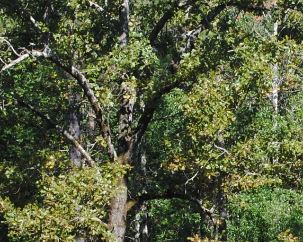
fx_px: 3338
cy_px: 170
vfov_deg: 4.2
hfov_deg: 5.2
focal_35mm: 372
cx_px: 270
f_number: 6.3
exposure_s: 1/160
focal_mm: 55
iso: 100
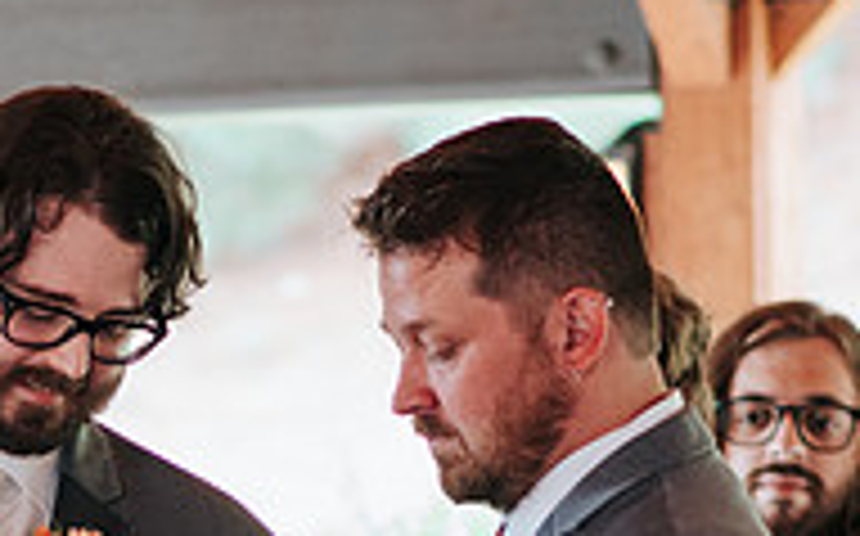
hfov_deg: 5.3
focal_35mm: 395
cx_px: 5
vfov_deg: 3.3
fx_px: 9250
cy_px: 772
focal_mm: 85
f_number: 2.8
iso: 800
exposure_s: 1/250
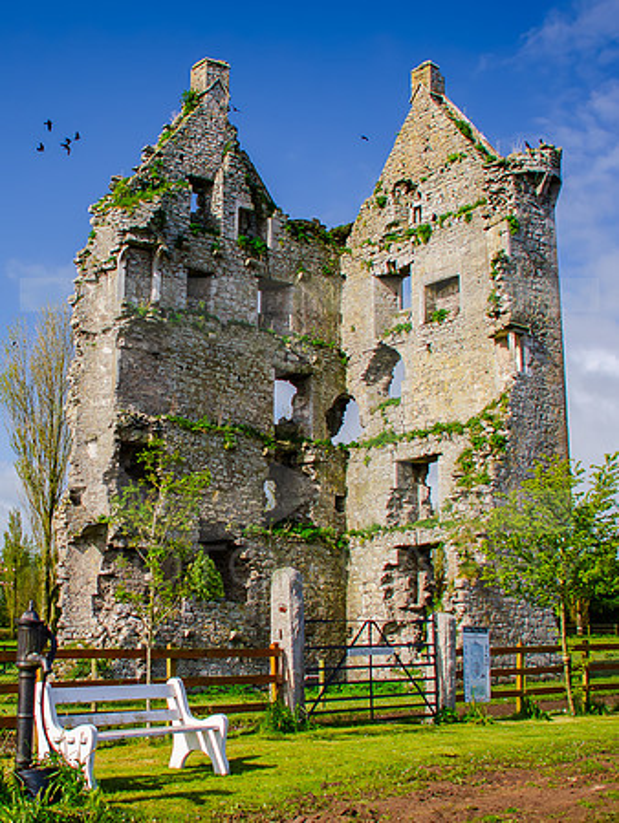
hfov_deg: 27.6
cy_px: 411
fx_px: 1248
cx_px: 176
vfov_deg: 36.5
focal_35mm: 52
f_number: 3.8
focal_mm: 24
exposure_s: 1/1600
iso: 250
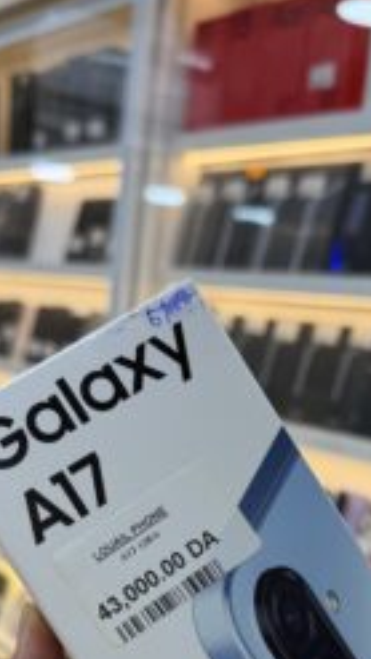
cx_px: 212
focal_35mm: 53
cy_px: 595
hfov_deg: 22.6
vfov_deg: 36.7
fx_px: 927
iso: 80
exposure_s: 1/433
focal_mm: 6.76
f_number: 1.78
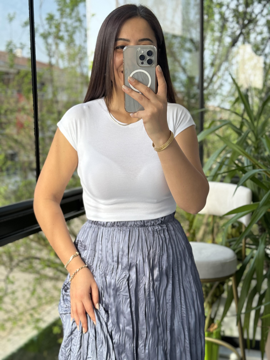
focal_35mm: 48
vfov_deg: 39.7
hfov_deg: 30.3
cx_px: 135
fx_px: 499
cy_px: 180
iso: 64
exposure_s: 1/312
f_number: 1.78
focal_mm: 6.86
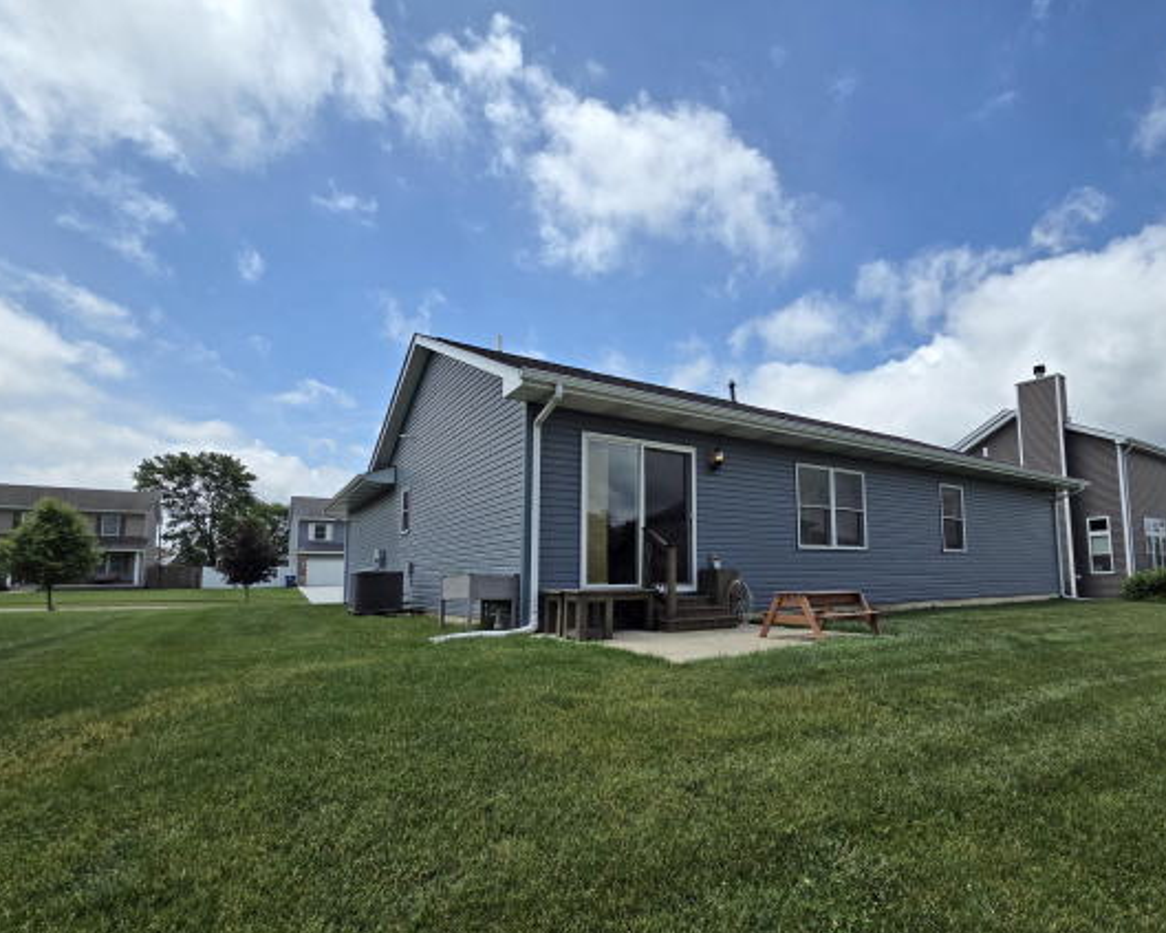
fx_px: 552
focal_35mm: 16
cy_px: 514
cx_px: 691
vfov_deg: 80.1
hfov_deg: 92.1
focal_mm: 2.2
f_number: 2.2
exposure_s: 1/2790
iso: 50
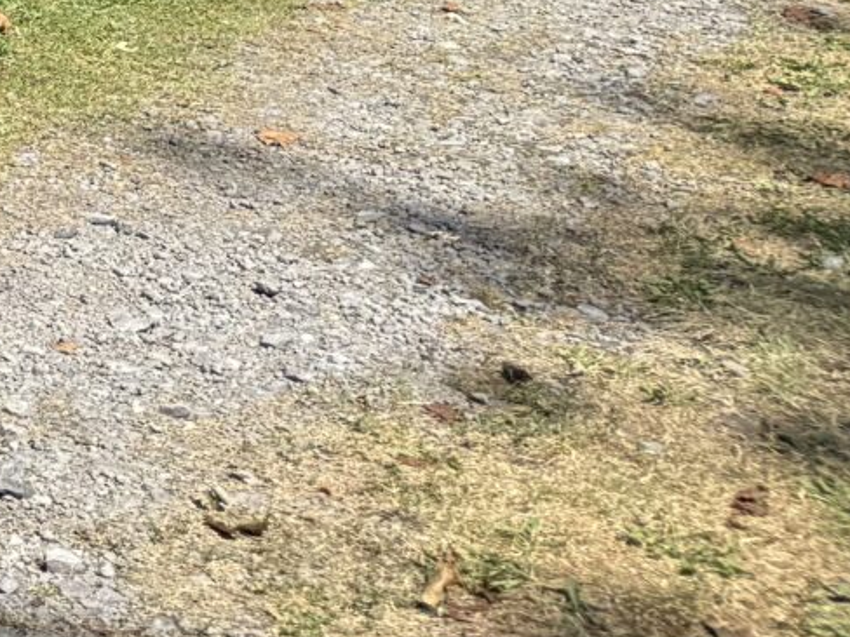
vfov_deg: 10.6
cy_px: -708
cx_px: -1336
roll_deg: -4.2
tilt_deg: -1.1
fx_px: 3094
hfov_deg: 11.9
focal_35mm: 126
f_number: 1.78
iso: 80
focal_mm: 6.76
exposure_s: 1/2445
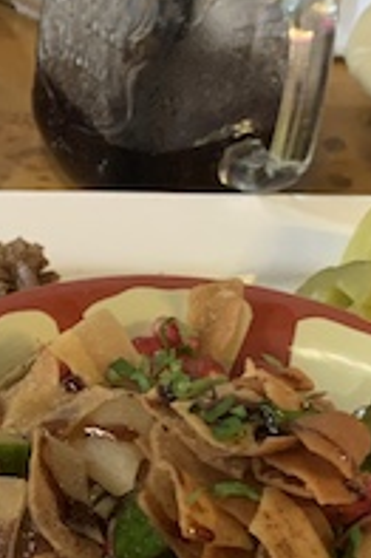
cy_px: 382
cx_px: -150
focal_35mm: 88
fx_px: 1363
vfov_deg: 23.0
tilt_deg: -43.1
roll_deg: +1.5
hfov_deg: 14.6
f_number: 1.8
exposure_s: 1/34
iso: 400
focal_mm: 4.25
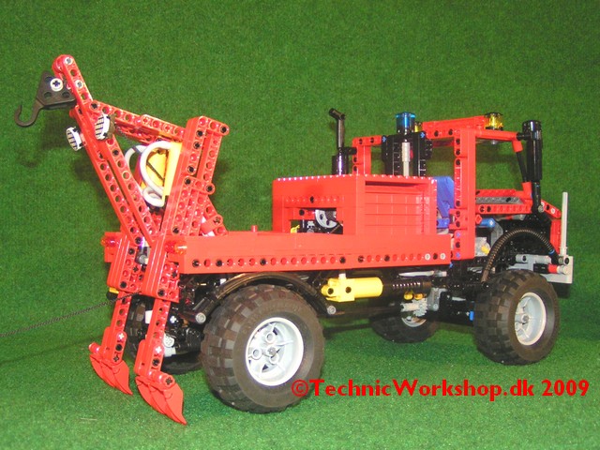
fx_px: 659
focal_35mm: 38
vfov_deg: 37.7
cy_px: 225
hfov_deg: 49.0
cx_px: 300
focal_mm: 5.8
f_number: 2.8
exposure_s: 1/40
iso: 200
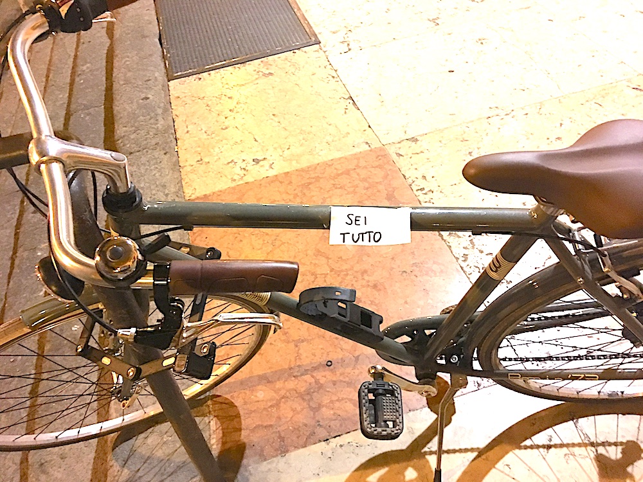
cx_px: 322
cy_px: 241
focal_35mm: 29
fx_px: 539
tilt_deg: -45.8
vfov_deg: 48.2
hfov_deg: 61.7
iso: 500
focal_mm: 4.15
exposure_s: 1/17
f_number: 2.2
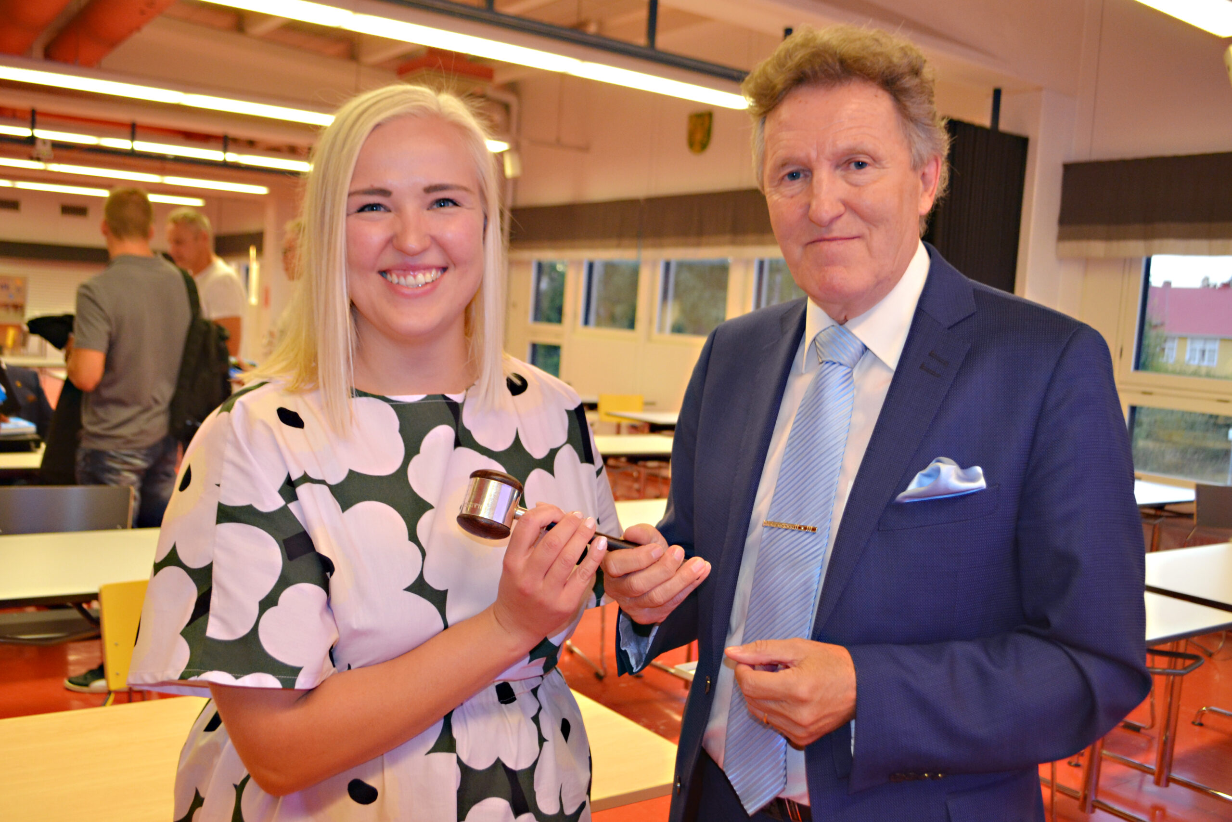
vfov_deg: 40.0
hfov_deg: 57.2
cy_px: 411
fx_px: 1129
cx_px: 616
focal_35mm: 33
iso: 800
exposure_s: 1/60
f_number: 3.8
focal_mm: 22
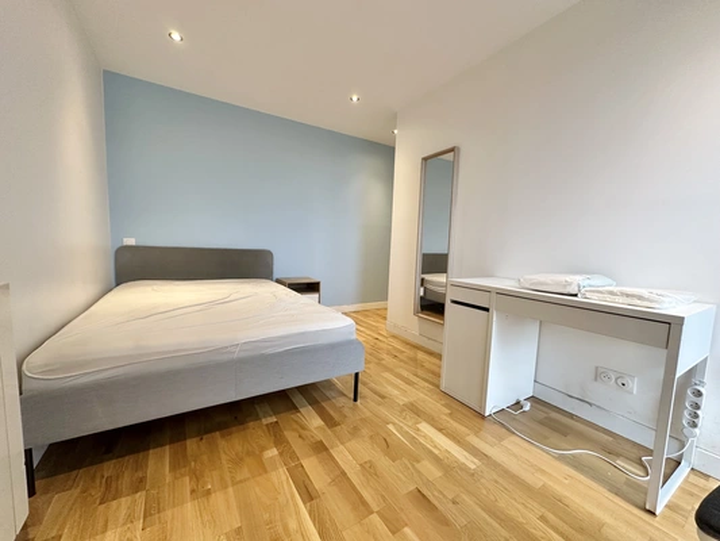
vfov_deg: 85.7
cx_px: 360
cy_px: 270
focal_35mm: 14
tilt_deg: -4.5
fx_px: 291
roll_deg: -2.8
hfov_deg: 102.1
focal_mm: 2.22
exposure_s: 1/99
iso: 250
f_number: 2.2
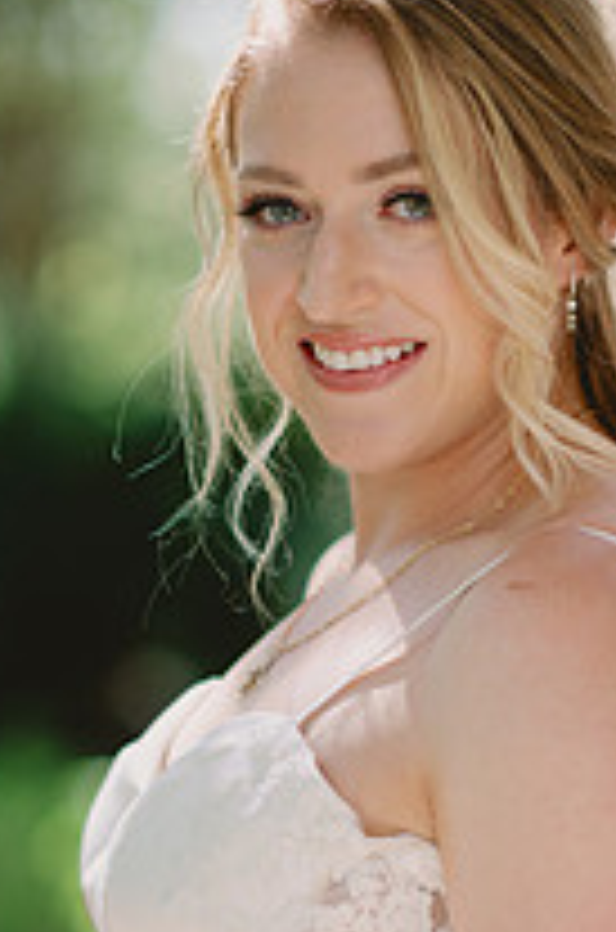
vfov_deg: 11.1
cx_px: 353
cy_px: 801
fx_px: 4772
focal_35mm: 185
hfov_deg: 7.4
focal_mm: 85
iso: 160
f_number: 2
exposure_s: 1/1250
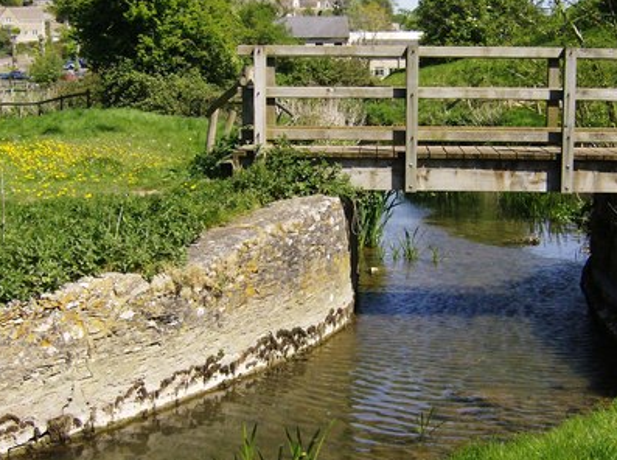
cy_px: 220
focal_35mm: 58
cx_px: 306
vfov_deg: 25.1
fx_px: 1032
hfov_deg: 33.3
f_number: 4.7
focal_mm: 6
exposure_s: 1/639
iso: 100
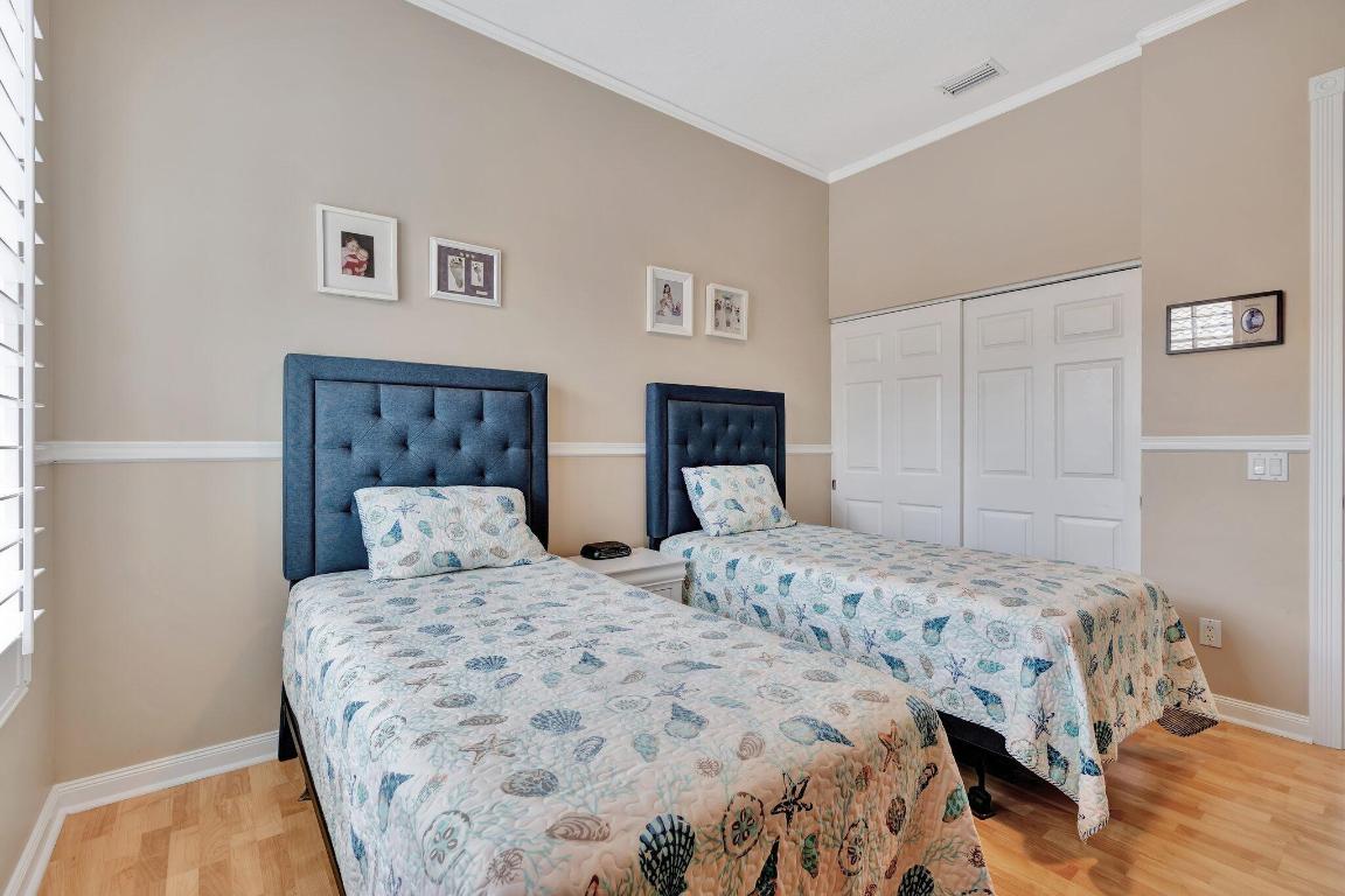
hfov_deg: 96.7
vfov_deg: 73.7
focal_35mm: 16
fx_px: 598
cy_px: 448
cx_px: 672
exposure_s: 1/5
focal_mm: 16
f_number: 5.6
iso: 100
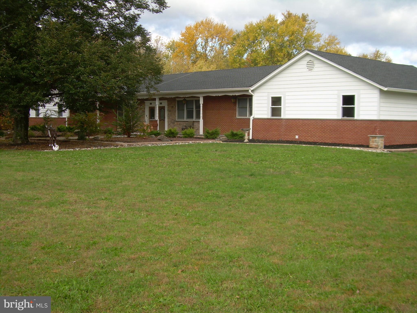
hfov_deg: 40.4
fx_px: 566
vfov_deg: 30.9
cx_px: 208
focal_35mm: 47
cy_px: 156
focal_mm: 7.7
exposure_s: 1/386
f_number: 3
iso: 50
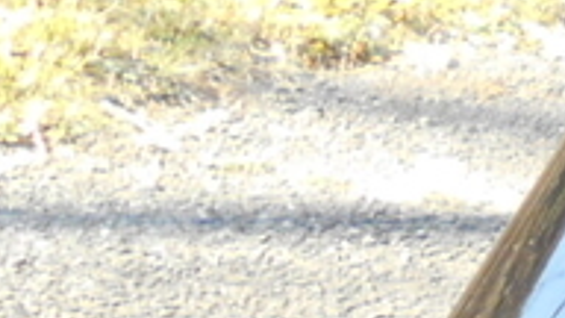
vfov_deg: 5.2
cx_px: 1365
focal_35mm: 232
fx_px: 3476
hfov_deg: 8.5
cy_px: 318
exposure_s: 1/250
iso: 200
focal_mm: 5.8
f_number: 3.6
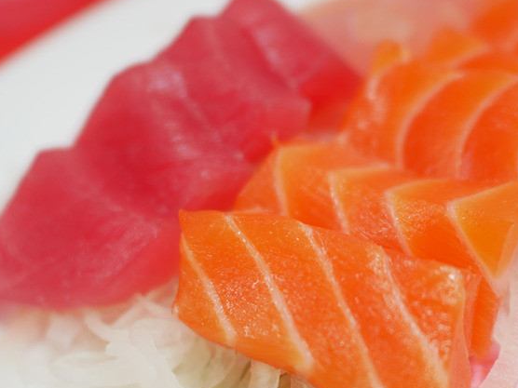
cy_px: 282
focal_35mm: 54
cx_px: 272
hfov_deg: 35.5
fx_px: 808
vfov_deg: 26.7
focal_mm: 15
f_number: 1.7
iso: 200
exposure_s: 1/60
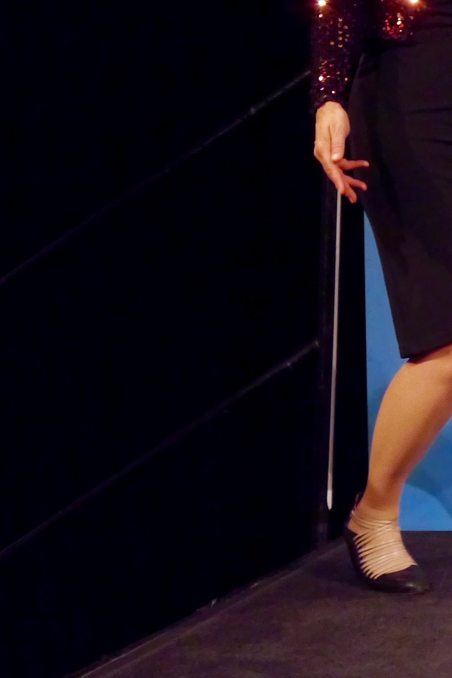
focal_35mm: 113
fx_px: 2128
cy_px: 111
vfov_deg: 17.9
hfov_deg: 11.5
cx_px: 726
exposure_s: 1/30
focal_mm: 18
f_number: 4.1
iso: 1600
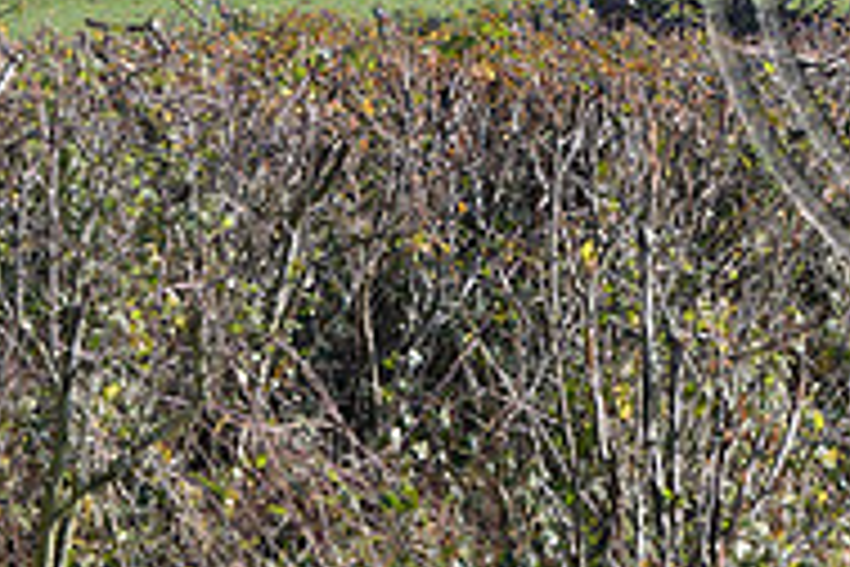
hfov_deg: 6.3
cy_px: -144
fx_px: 7602
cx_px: 1111
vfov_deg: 4.3
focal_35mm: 322
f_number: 5.6
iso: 1000
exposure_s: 1/1250
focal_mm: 105
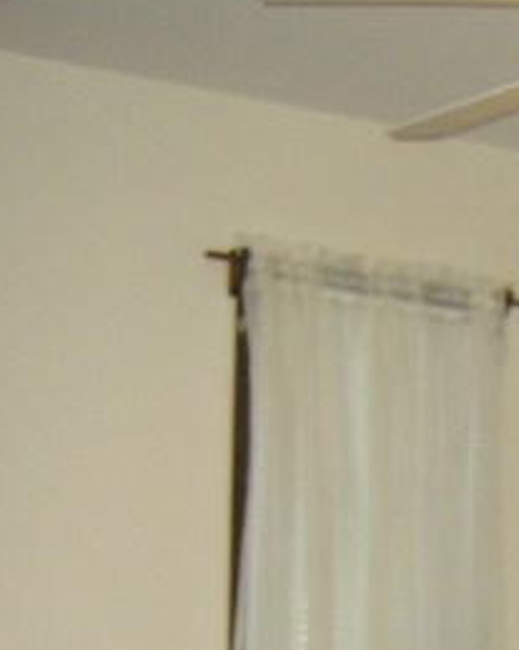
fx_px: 1998
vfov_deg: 17.0
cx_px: 624
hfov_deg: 14.3
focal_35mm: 104
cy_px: 929
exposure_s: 1/60
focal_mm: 6
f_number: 2.8
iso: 200
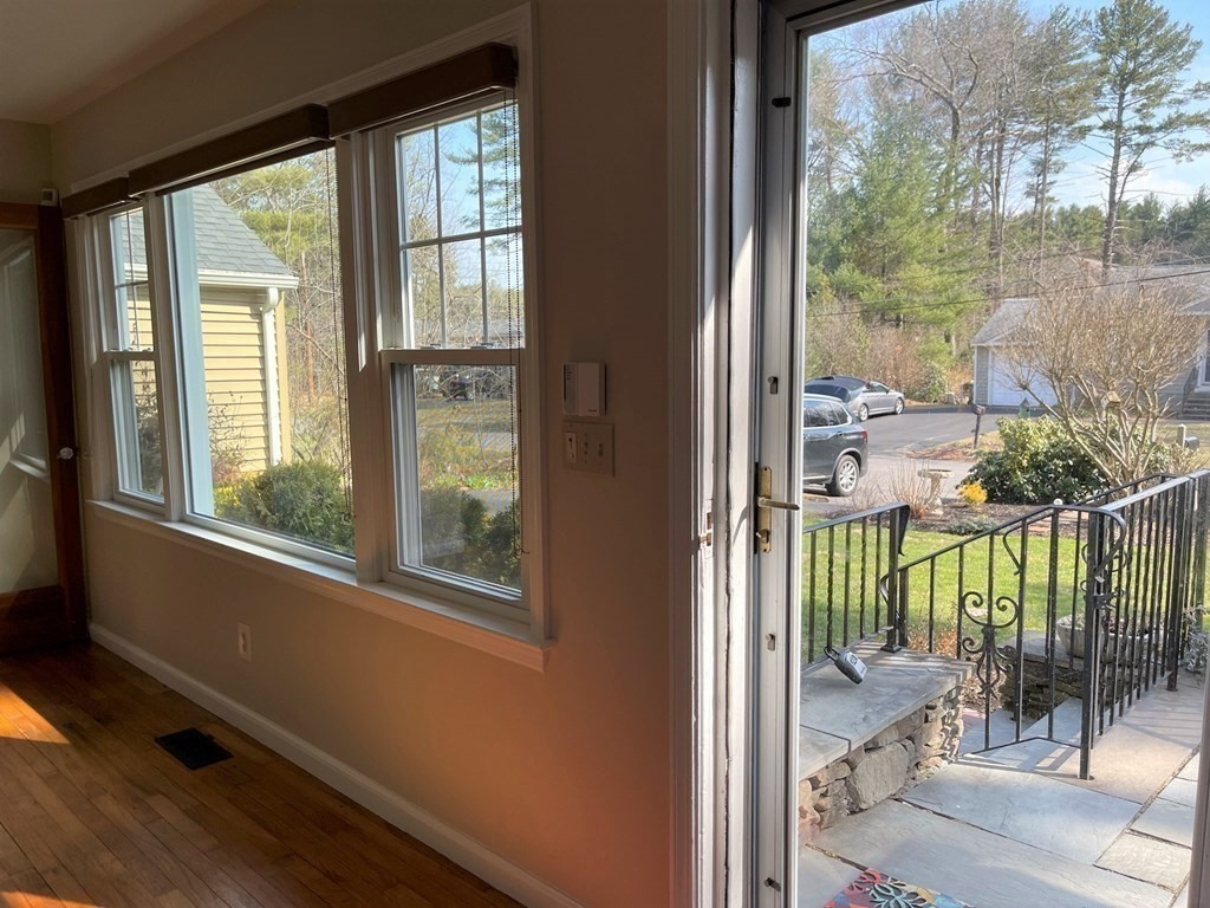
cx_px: 605
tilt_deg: -5.9
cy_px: 454
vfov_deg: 53.1
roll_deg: +0.4
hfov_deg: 67.3
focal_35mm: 26
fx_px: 909
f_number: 1.6
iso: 32
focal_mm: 5.1
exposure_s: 1/638
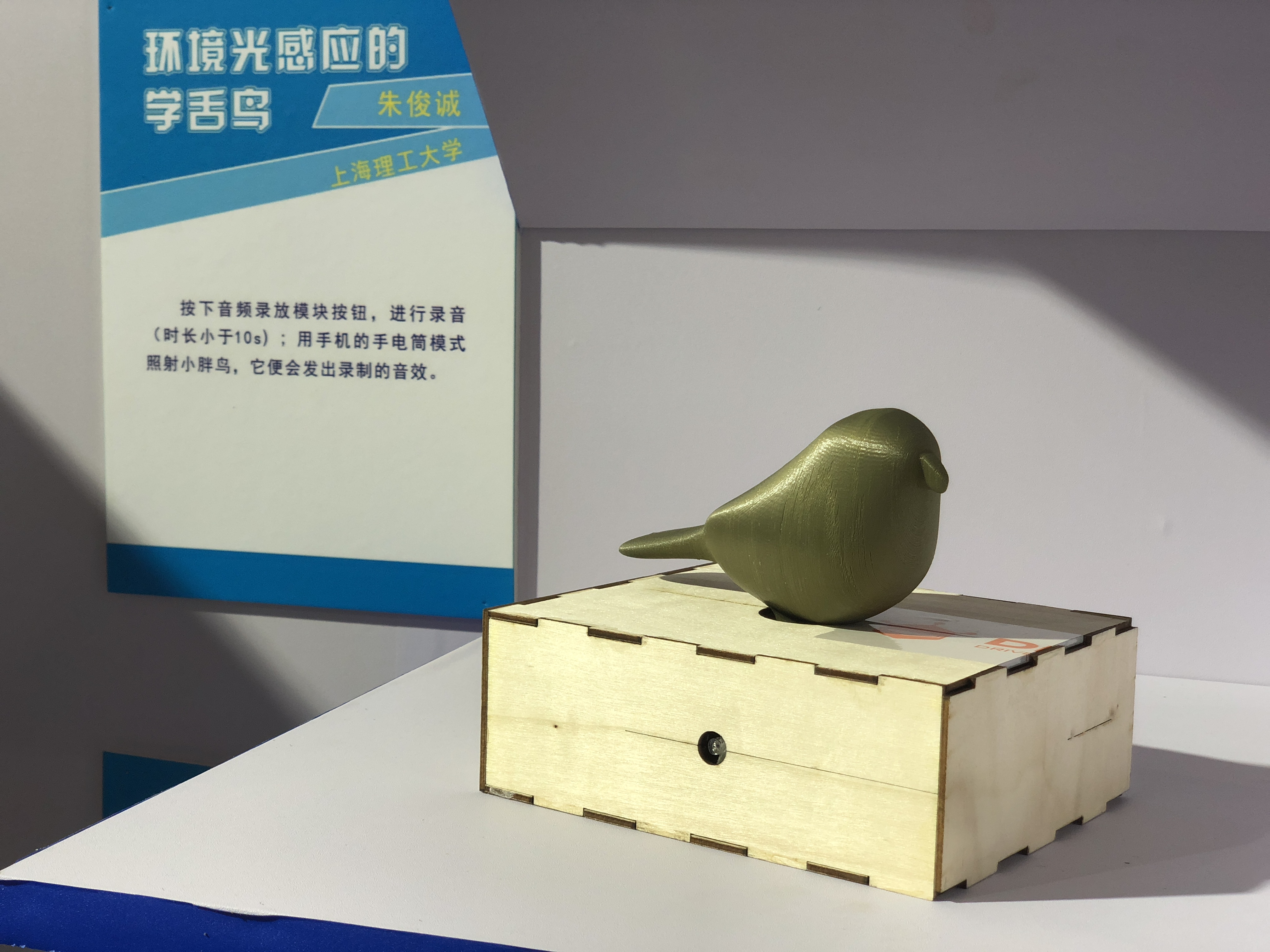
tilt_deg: -5.9
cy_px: 476
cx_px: 635
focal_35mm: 52
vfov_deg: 28.0
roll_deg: -2.0
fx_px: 1908
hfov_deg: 36.8
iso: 32
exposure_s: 1/50
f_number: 2.4
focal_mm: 6
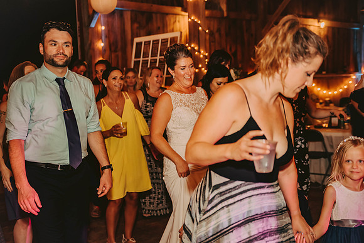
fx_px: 526
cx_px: 182
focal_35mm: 52
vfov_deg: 26.0
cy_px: 122
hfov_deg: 38.2
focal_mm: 52
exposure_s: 1/125
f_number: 2.8
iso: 1250
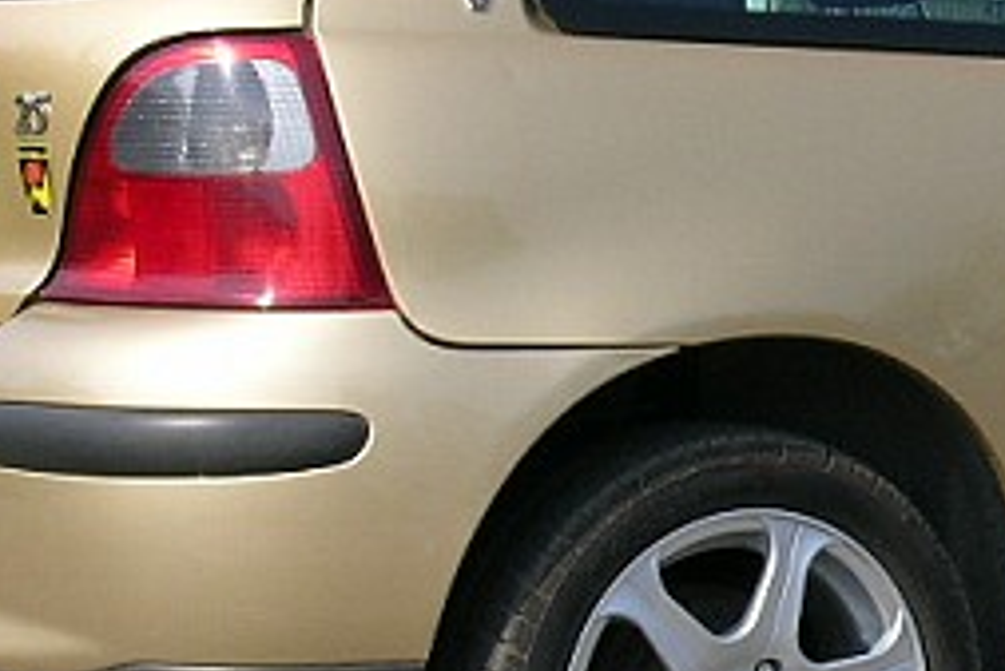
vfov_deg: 9.9
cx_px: 1124
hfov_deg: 14.5
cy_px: 457
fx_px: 3855
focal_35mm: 138
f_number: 7.2
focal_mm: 8.7
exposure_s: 1/206
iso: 50
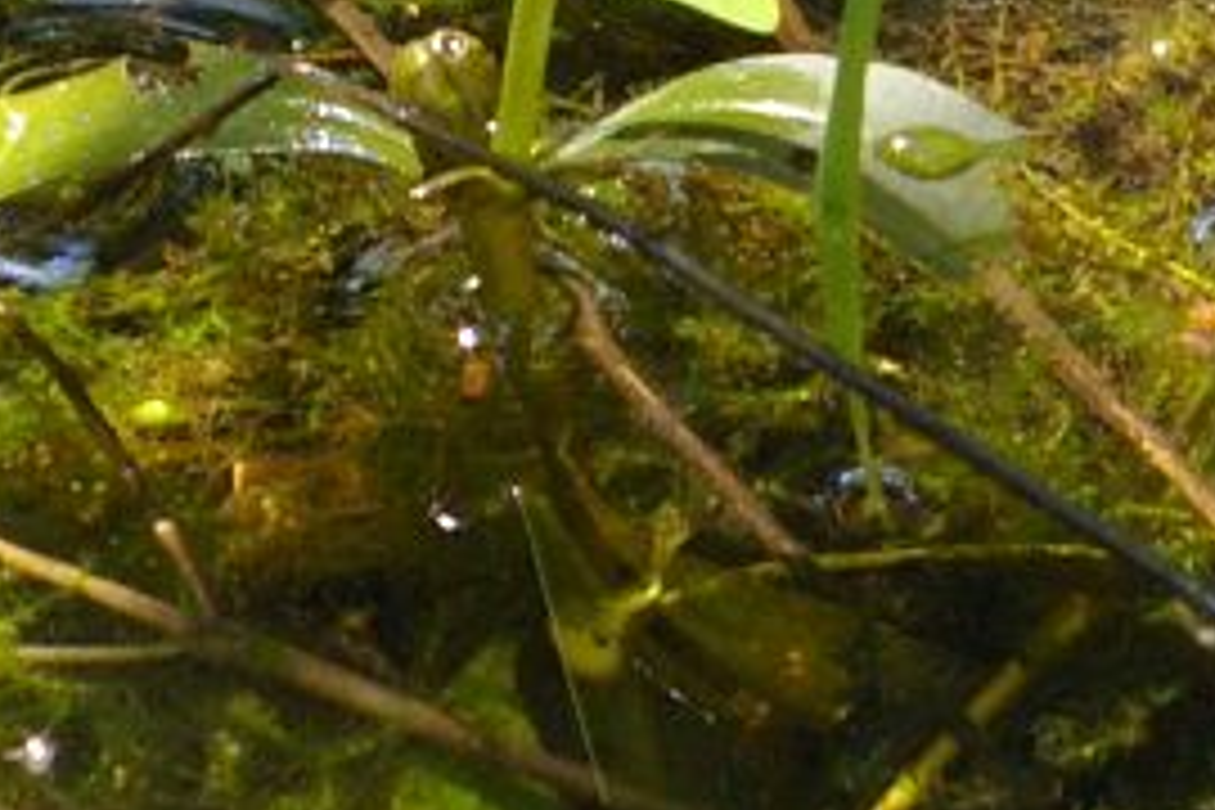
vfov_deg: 6.0
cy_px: -130
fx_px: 7741
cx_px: 1638
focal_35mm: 229
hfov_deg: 8.8
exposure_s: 1/60
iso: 800
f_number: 8
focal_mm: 55
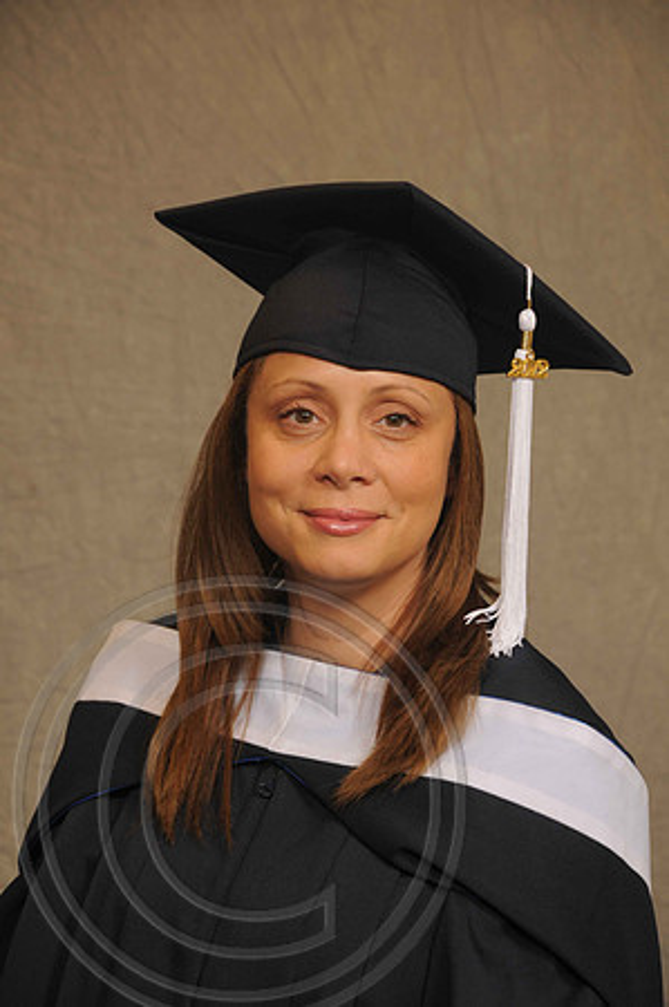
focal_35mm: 142
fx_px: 3981
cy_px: 504
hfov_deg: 9.6
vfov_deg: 14.4
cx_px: 334
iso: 200
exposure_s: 1/60
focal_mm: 95
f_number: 6.3
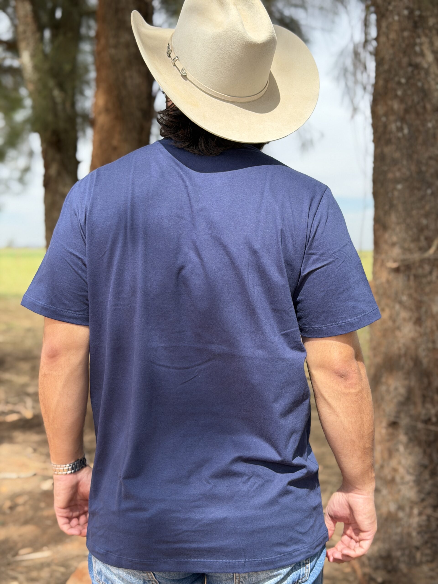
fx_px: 810
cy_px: 292
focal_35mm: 48
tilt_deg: -3.1
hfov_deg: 30.3
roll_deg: -0.1
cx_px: 219
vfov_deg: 39.7
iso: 80
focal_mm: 6.76
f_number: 1.78
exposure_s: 1/1980
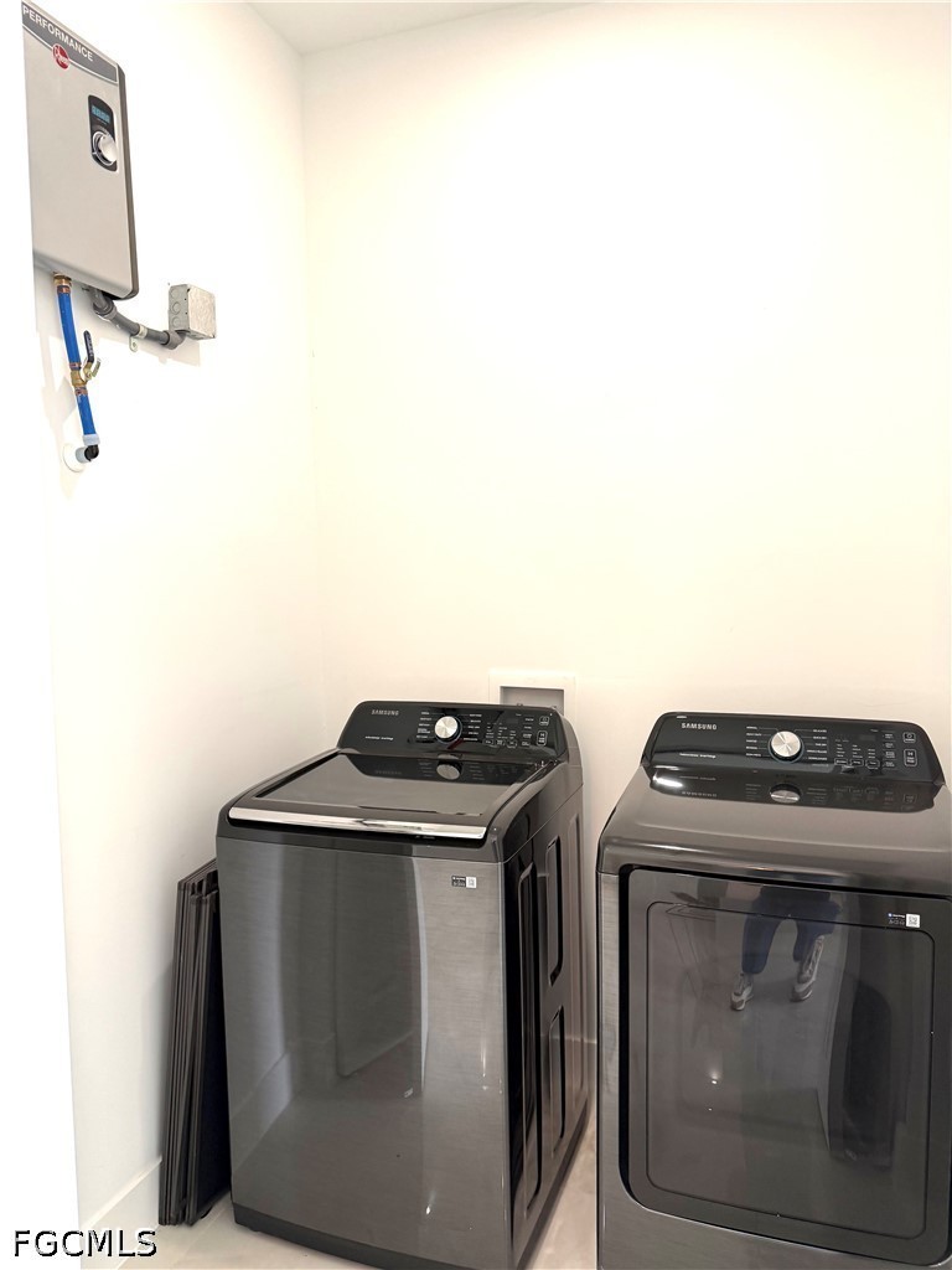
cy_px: 635
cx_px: 476
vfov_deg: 71.6
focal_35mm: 24
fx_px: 880
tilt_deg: -4.9
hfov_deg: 56.8
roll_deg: +0.6
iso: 160
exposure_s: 1/120
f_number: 1.78
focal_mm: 6.76
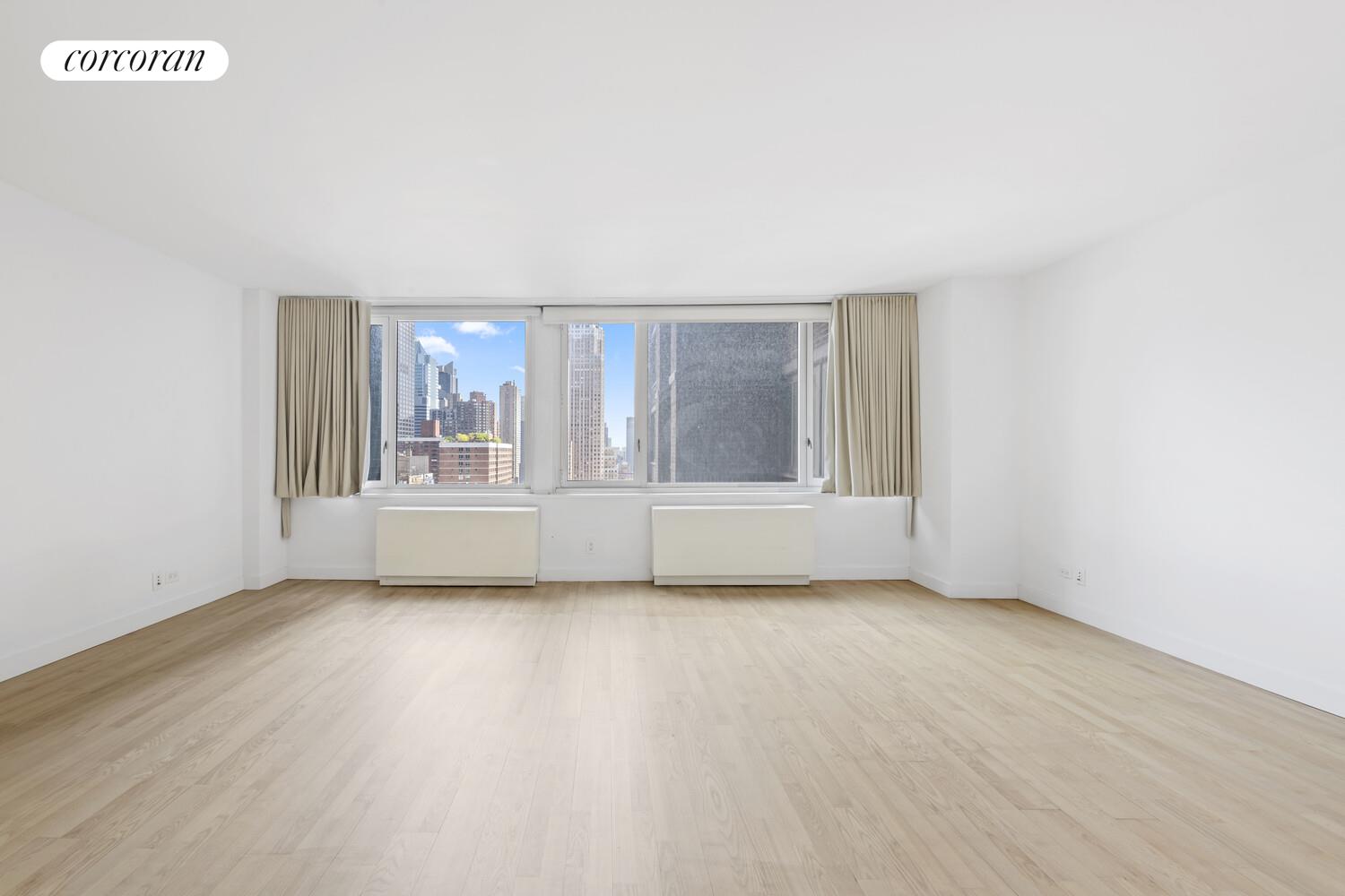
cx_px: 672
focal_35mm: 14
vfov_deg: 81.2
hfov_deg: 104.3
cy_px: 448
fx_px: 523
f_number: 13
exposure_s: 1
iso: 100
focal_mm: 14
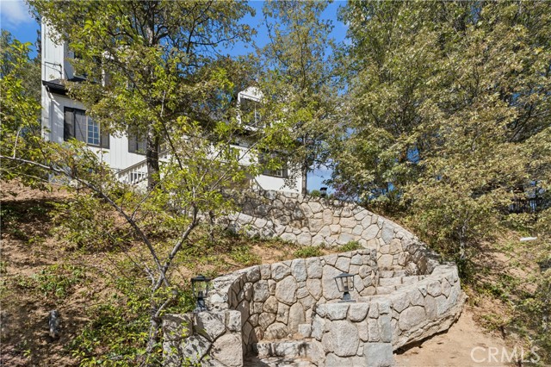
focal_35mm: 18
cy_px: 184
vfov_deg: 67.0
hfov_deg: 89.7
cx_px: 276
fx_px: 277
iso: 100
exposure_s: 1/40
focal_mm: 18.1
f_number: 22
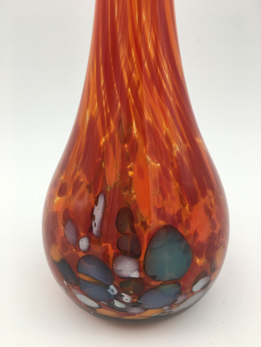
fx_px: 292
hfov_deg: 48.2
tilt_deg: -24.5
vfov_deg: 61.7
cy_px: 174
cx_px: 130
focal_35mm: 29
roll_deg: +0.4
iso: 25
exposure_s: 1/156
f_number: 2.2
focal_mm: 4.15
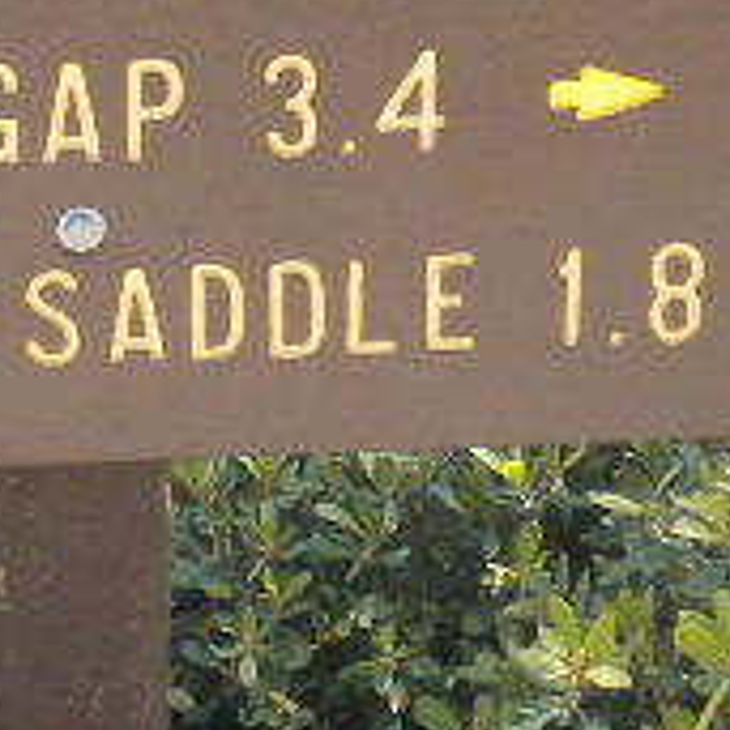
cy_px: -256
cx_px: 273
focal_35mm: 153
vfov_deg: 11.1
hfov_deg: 11.4
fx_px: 3650
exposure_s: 1/500
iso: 345
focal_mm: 6.6
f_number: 3.5
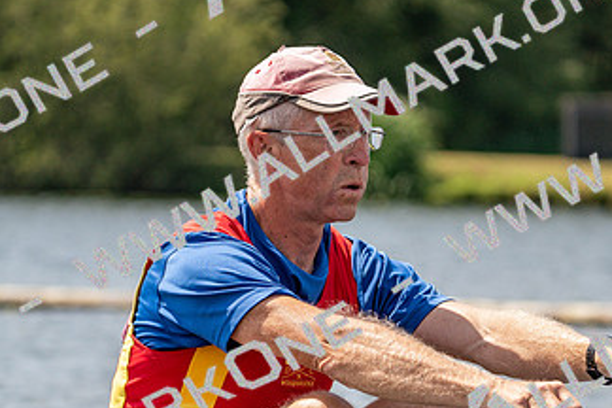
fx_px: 6086
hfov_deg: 5.8
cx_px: 306
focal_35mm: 358
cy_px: 296
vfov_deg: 3.8
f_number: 5.6
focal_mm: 200
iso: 200
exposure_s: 1/1600
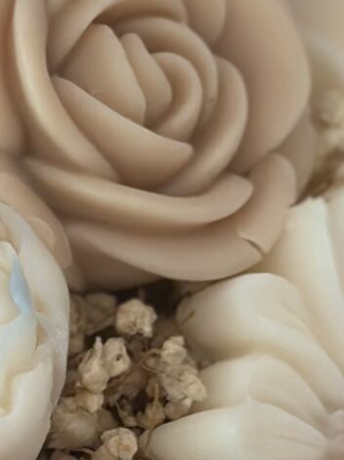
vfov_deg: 7.6
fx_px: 3450
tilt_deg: -51.9
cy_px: 476
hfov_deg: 5.6
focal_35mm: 260
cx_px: -263
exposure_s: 1/64
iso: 125
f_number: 1.78
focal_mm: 6.86
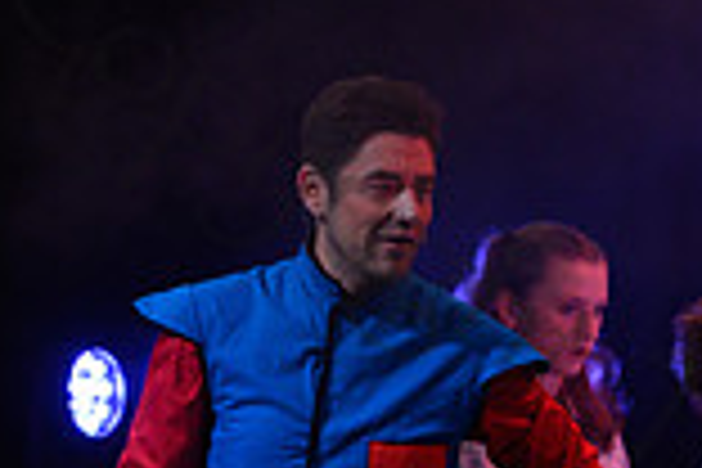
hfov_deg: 5.8
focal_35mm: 353
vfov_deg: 3.9
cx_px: 896
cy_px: 592
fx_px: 6883
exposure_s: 1/125
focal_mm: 95
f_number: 4
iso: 1000
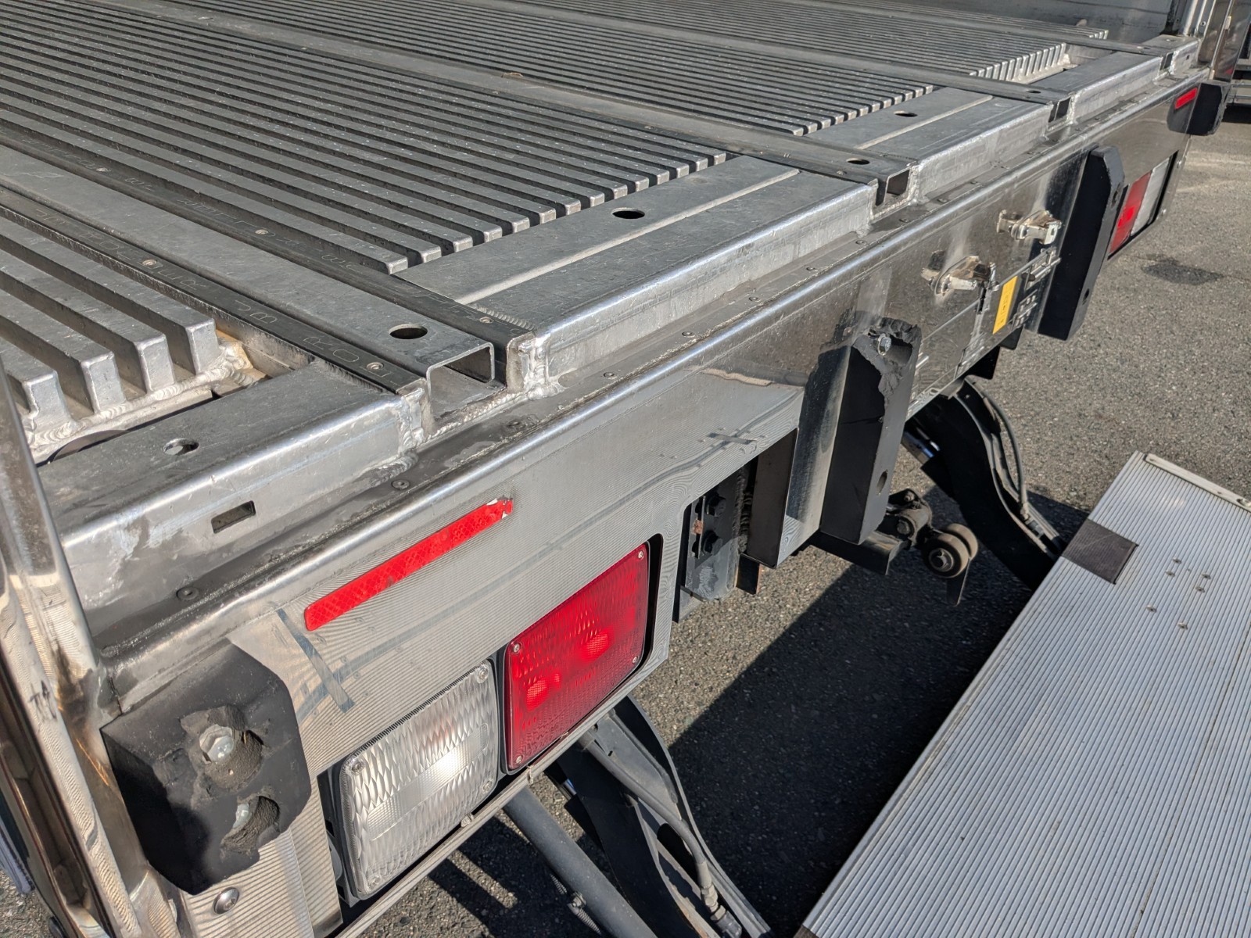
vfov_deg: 51.4
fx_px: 976
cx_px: 626
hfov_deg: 65.3
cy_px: 469
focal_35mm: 27
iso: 59
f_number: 1.73
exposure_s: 1/4673
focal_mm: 4.38
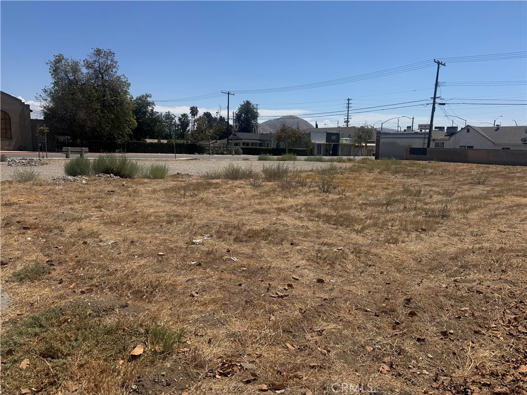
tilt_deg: -8.3
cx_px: 264
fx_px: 365
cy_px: 198
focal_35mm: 24
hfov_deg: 71.6
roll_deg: -1.1
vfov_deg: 56.8
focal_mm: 6.76
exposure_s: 1/7092
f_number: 1.78
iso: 80
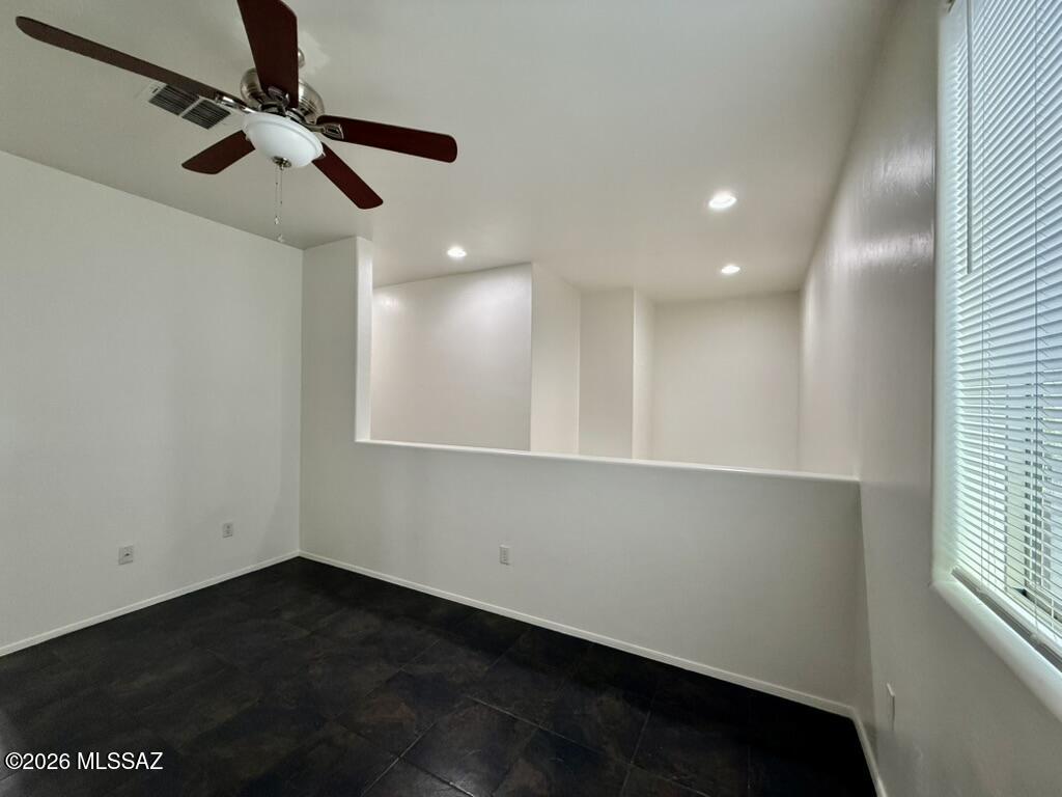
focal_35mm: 14
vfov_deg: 85.7
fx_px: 430
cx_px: 531
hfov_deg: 102.1
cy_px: 398
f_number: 2.2
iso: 320
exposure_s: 1/120
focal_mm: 2.22
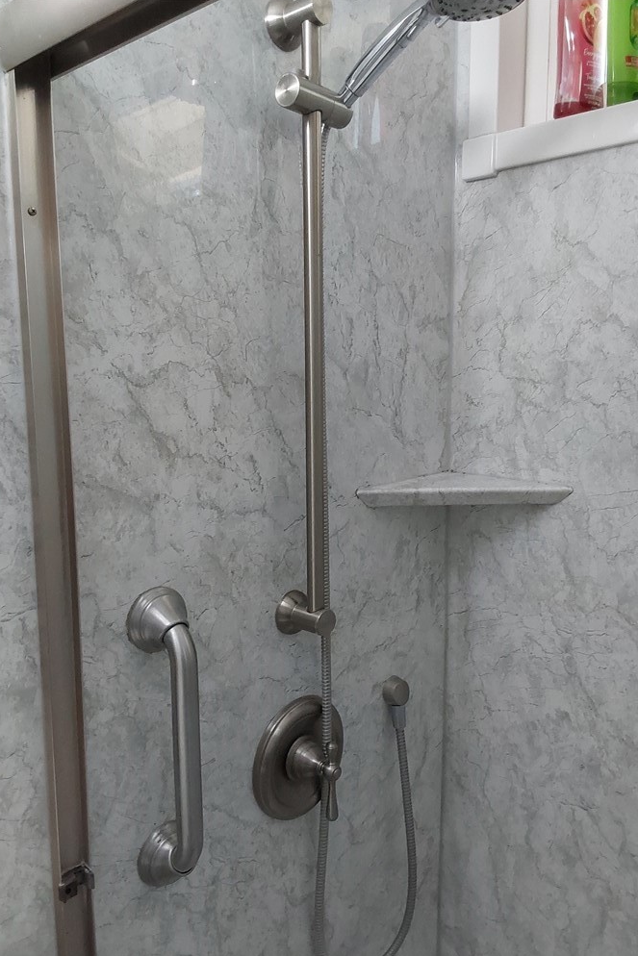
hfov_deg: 43.6
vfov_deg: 61.9
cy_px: 490
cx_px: 345
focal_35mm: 30
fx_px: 797
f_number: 1.9
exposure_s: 1/60
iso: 125
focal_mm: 2.91
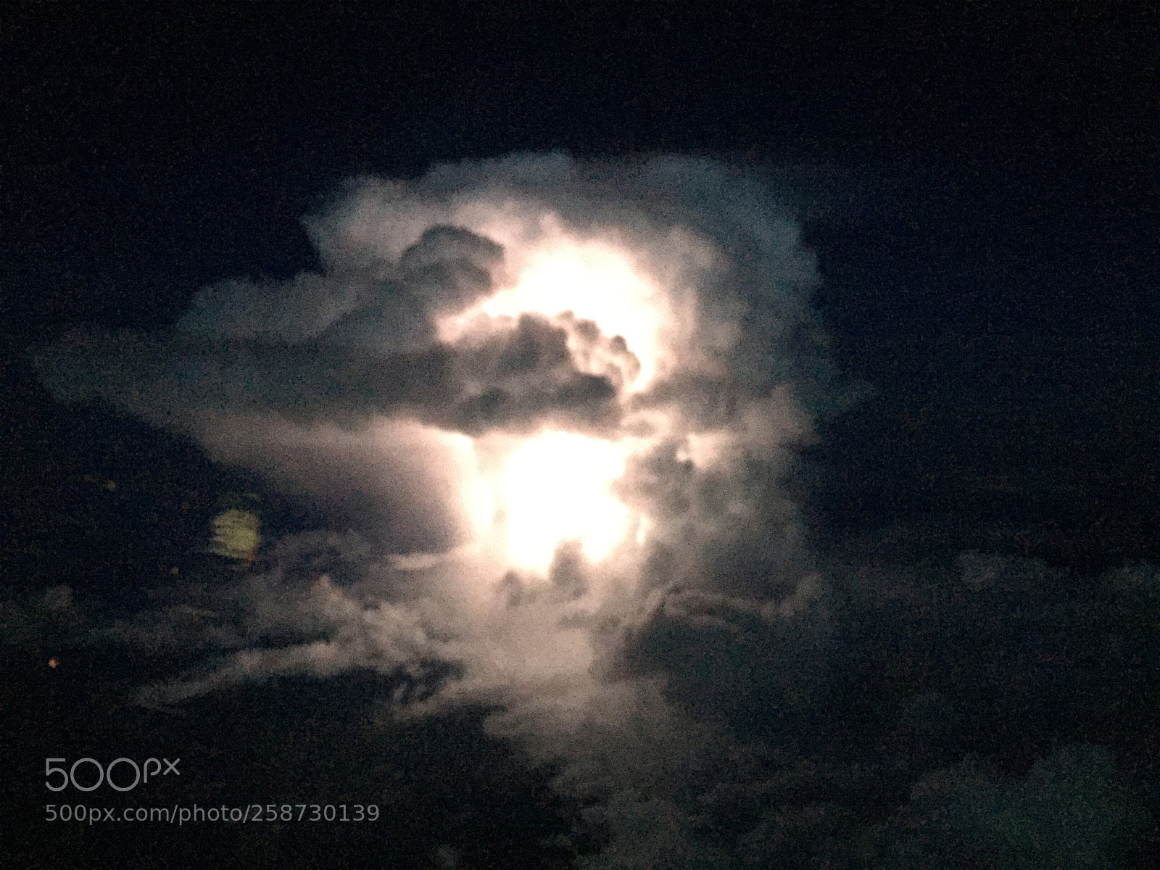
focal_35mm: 29
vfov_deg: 48.2
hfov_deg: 61.7
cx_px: 580
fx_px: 972
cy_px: 435
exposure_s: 1/17
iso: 2000
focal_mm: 4.15
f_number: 2.2
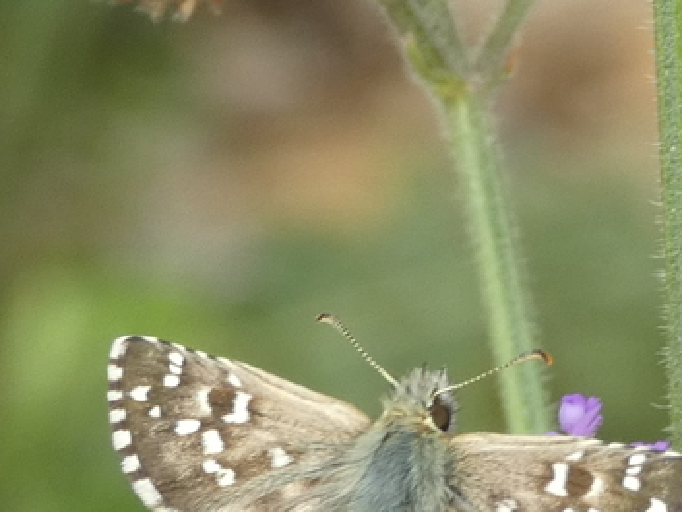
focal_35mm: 397
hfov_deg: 5.0
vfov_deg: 3.7
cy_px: 528
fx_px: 7822
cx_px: 526
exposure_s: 1/80
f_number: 5.4
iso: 125
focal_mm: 29.5
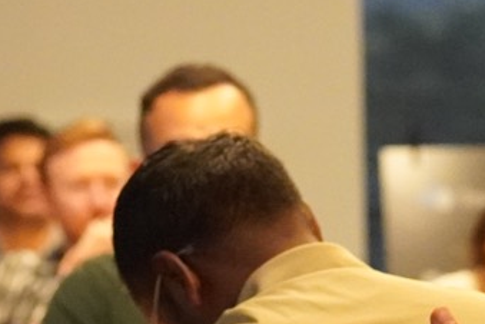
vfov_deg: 2.3
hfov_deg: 3.5
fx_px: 8051
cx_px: 209
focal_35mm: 598
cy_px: 247
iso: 5000
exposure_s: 1/160
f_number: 4
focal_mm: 75
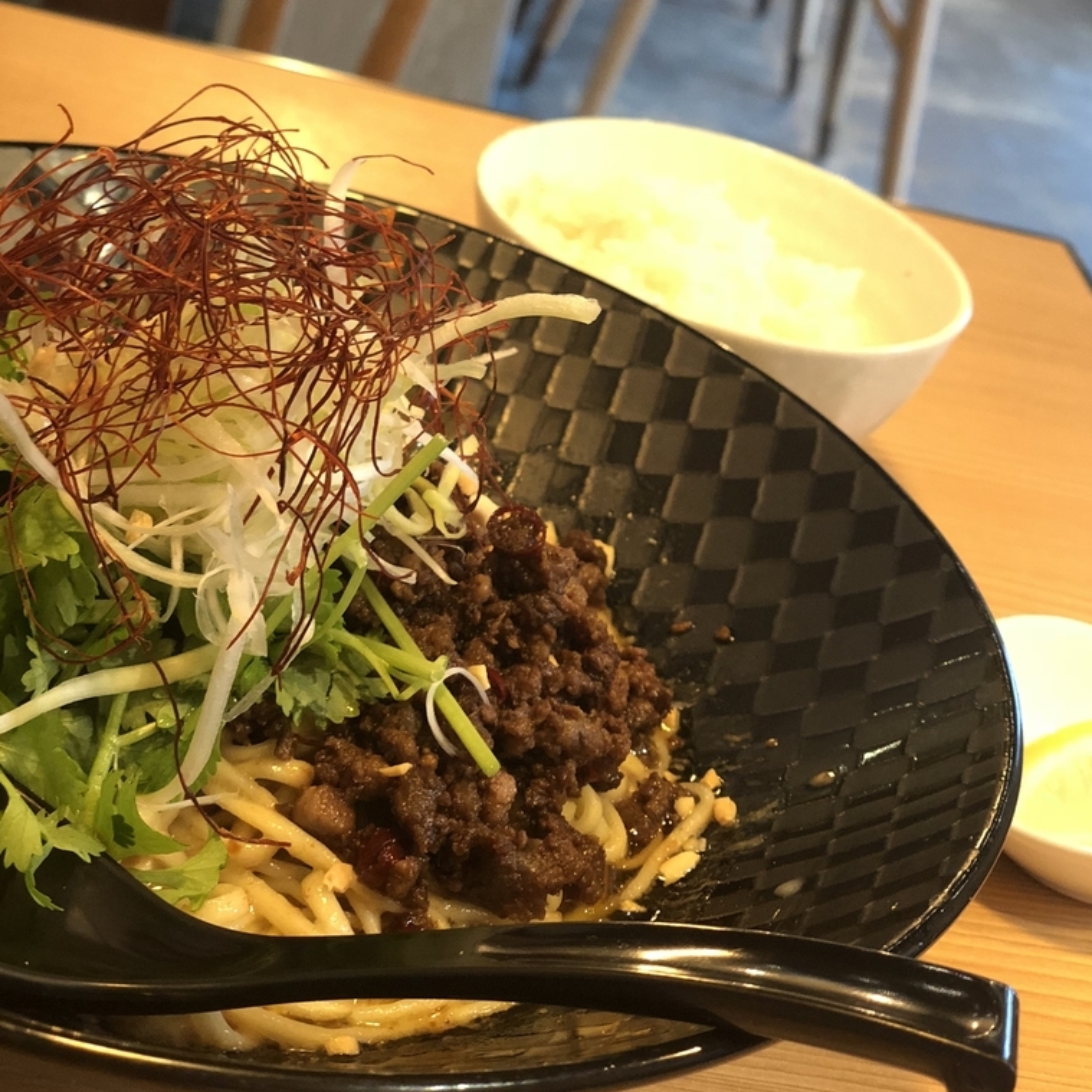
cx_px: 548
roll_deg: -16.5
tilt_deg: -25.7
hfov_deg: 27.7
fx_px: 2213
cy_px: 371
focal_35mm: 62
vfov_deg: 27.6
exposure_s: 1/11
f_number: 2.4
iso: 160
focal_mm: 6
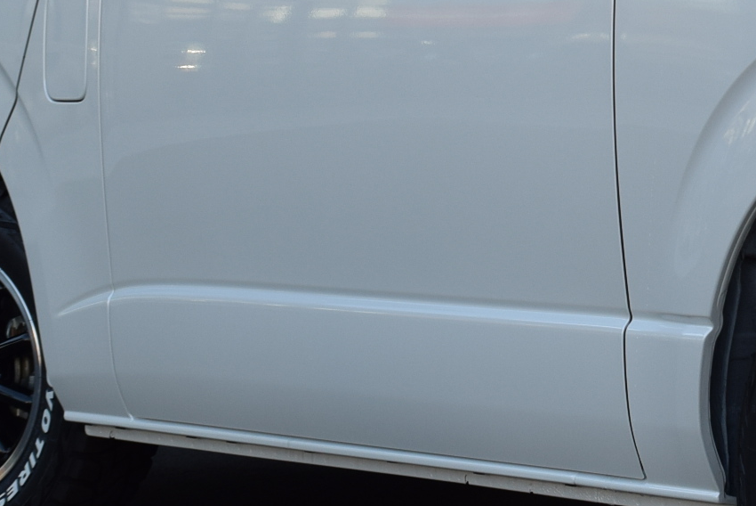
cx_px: 1054
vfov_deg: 7.4
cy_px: 5
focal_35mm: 185
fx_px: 3882
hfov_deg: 10.8
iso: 250
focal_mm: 35
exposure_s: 1/250
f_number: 8
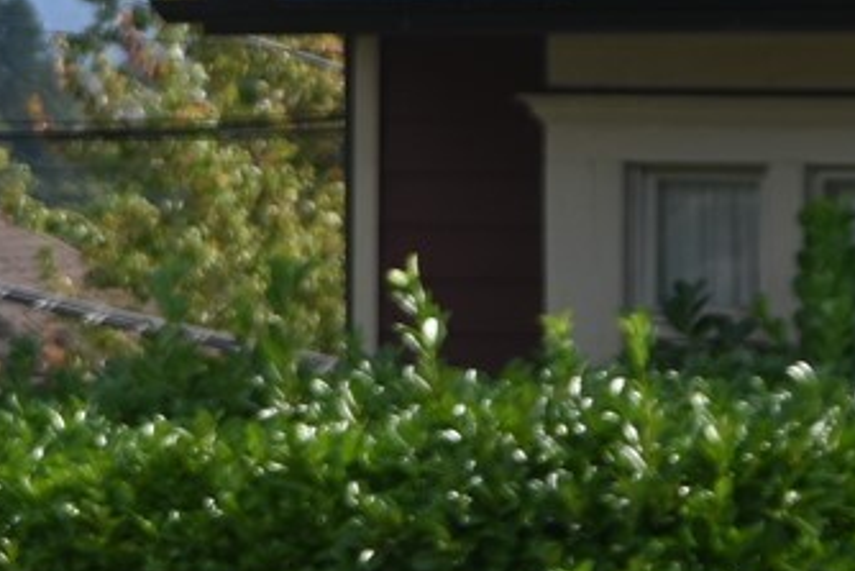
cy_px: 168
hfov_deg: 5.2
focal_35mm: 381
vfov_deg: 3.6
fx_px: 9052
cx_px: -1163
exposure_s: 1/250
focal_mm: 50
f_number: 8
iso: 100
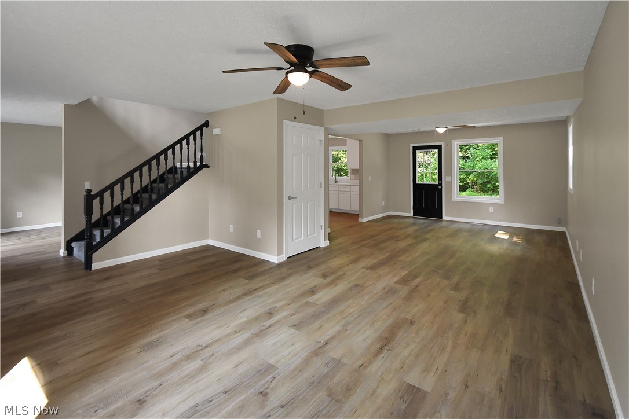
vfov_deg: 77.3
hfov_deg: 100.4
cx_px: 314
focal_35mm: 15
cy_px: 210
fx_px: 262
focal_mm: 10
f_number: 4.5
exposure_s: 1/125
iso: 800
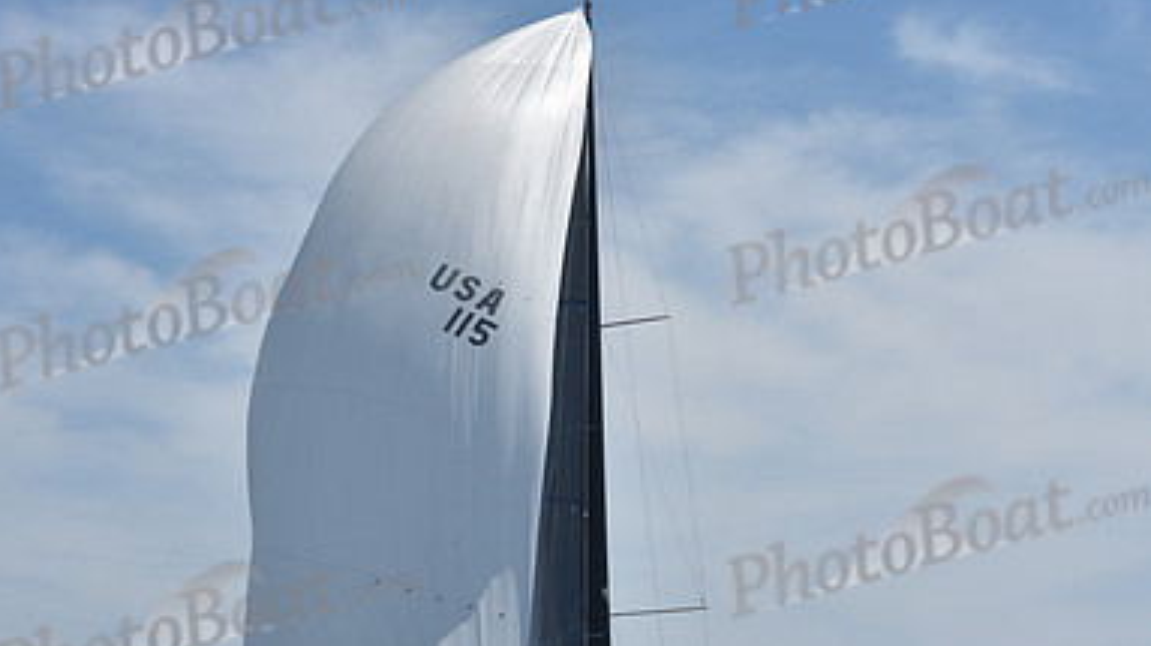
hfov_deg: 18.0
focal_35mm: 119
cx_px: 572
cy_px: 427
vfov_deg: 10.2
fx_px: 3630
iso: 250
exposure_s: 1/800
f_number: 11
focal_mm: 75
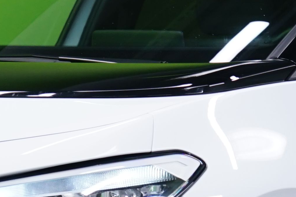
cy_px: 146
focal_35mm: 414
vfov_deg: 3.3
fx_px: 3404
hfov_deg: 5.0
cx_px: 163
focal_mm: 70
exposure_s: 1/13
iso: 400
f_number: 5.6
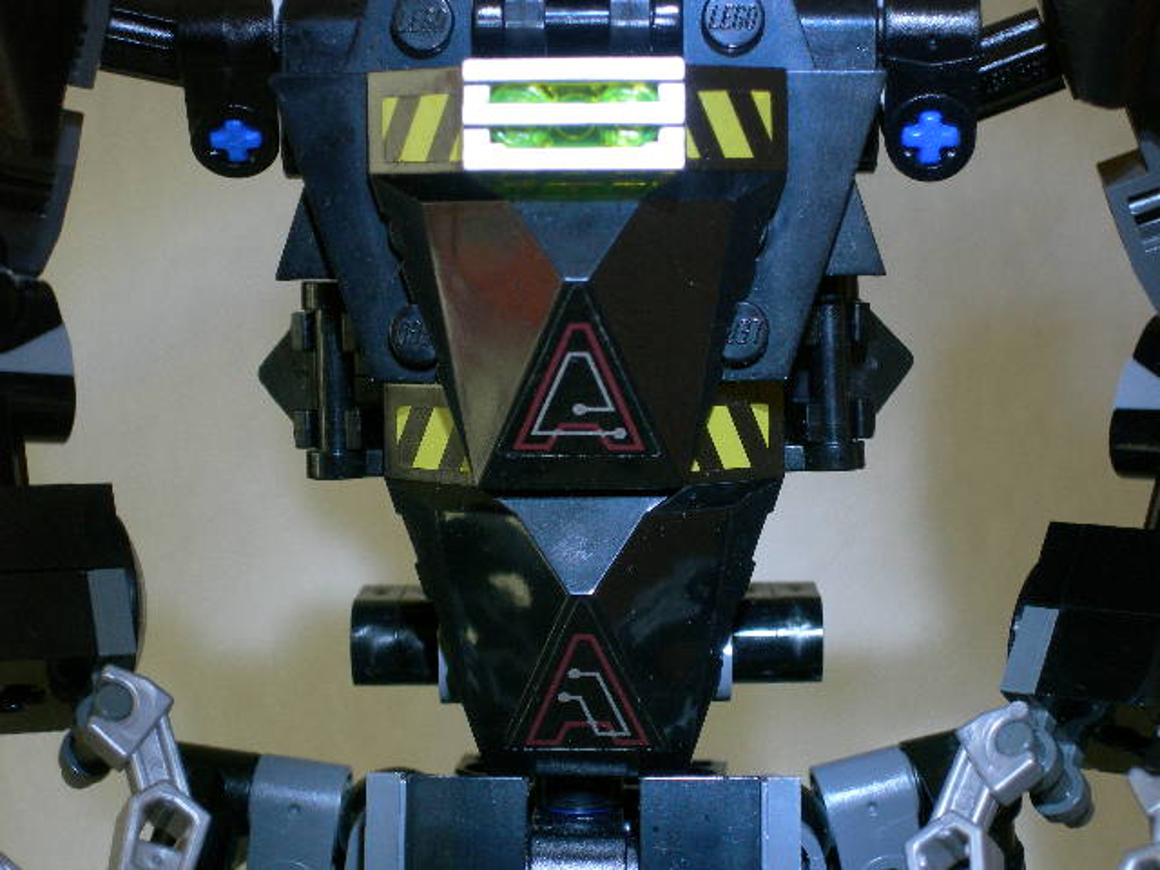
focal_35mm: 113
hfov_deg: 17.4
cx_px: 580
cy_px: 435
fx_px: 3787
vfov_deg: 13.1
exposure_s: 2
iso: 200
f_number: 4.9
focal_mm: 23.4
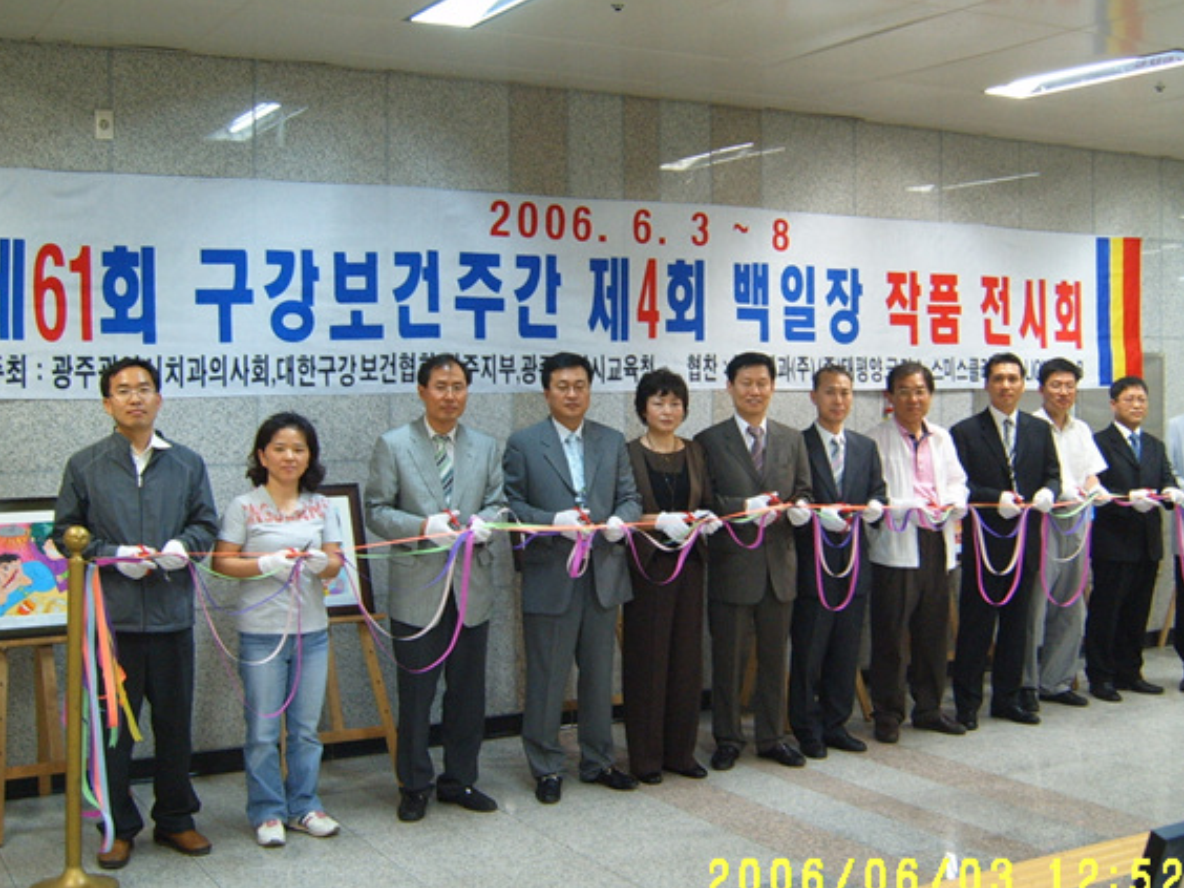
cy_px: 487
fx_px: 1437
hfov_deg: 44.8
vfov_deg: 34.3
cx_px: 628
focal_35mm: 42
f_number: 2.9
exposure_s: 1/10
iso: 141
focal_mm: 6.2
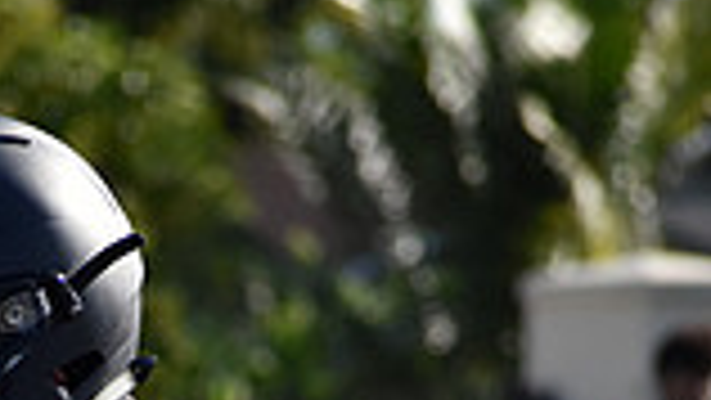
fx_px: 17426
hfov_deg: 2.3
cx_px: -155
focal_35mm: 924
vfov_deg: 1.3
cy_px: 1267
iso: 400
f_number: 7.1
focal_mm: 160
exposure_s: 1/1600
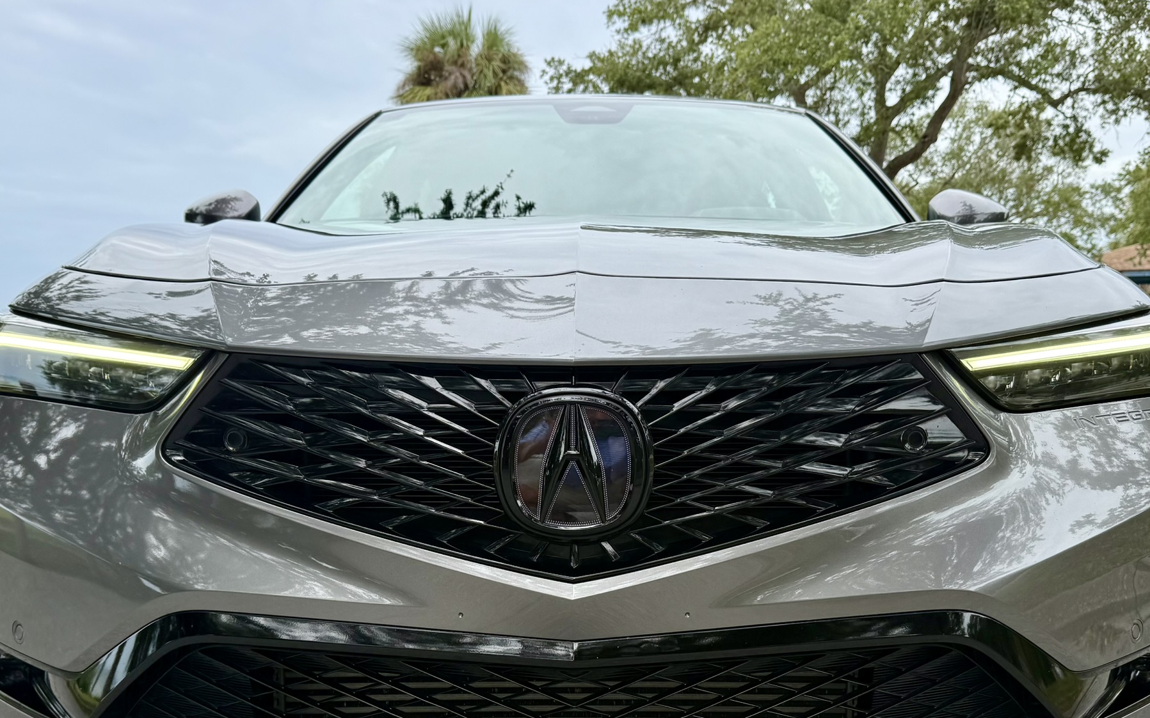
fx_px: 909
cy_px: 466
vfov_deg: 42.7
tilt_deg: -8.3
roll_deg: +0.5
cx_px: 584
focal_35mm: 29
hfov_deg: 64.6
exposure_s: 1/1770
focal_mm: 6.76
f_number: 1.78
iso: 80
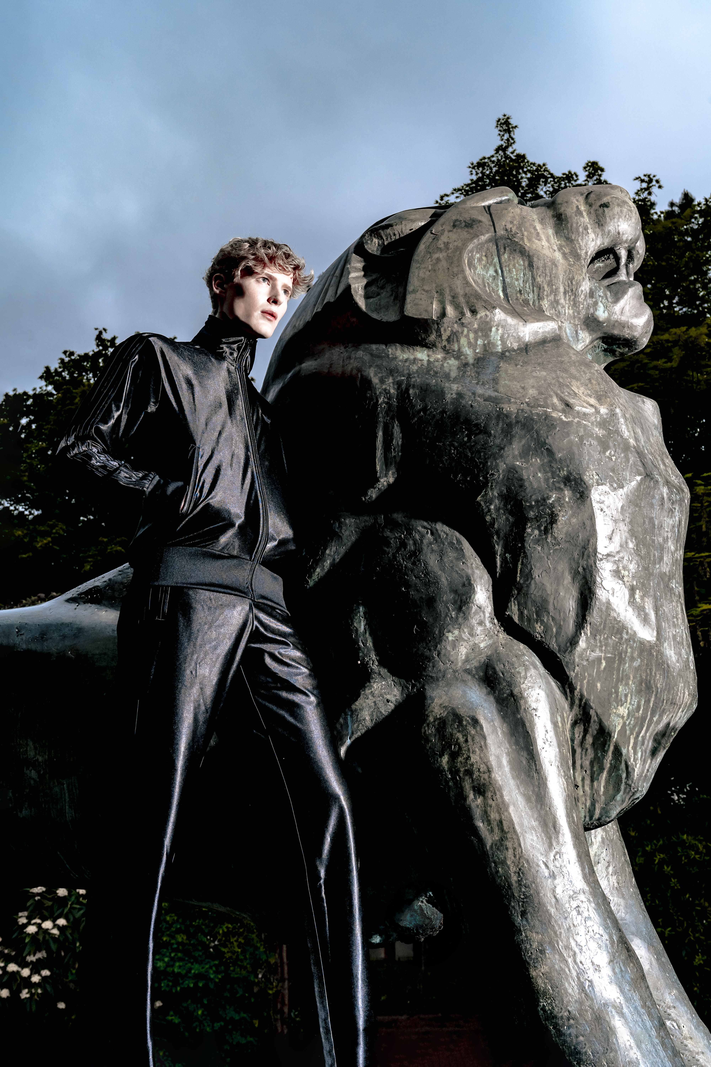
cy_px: 534
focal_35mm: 33
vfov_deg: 57.2
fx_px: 978
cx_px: 356
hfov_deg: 40.0
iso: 500
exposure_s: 1/250
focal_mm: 33
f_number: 7.1
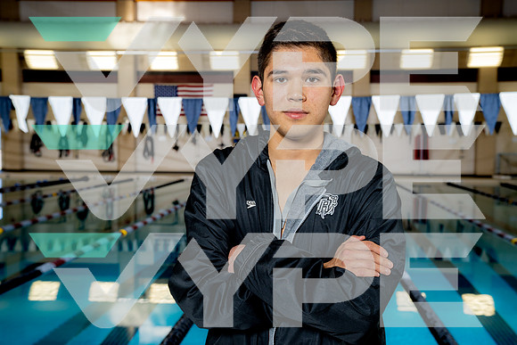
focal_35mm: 43
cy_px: 172
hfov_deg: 45.4
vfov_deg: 31.2
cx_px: 258
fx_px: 618
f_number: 5.6
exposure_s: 1/250
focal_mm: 43
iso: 320
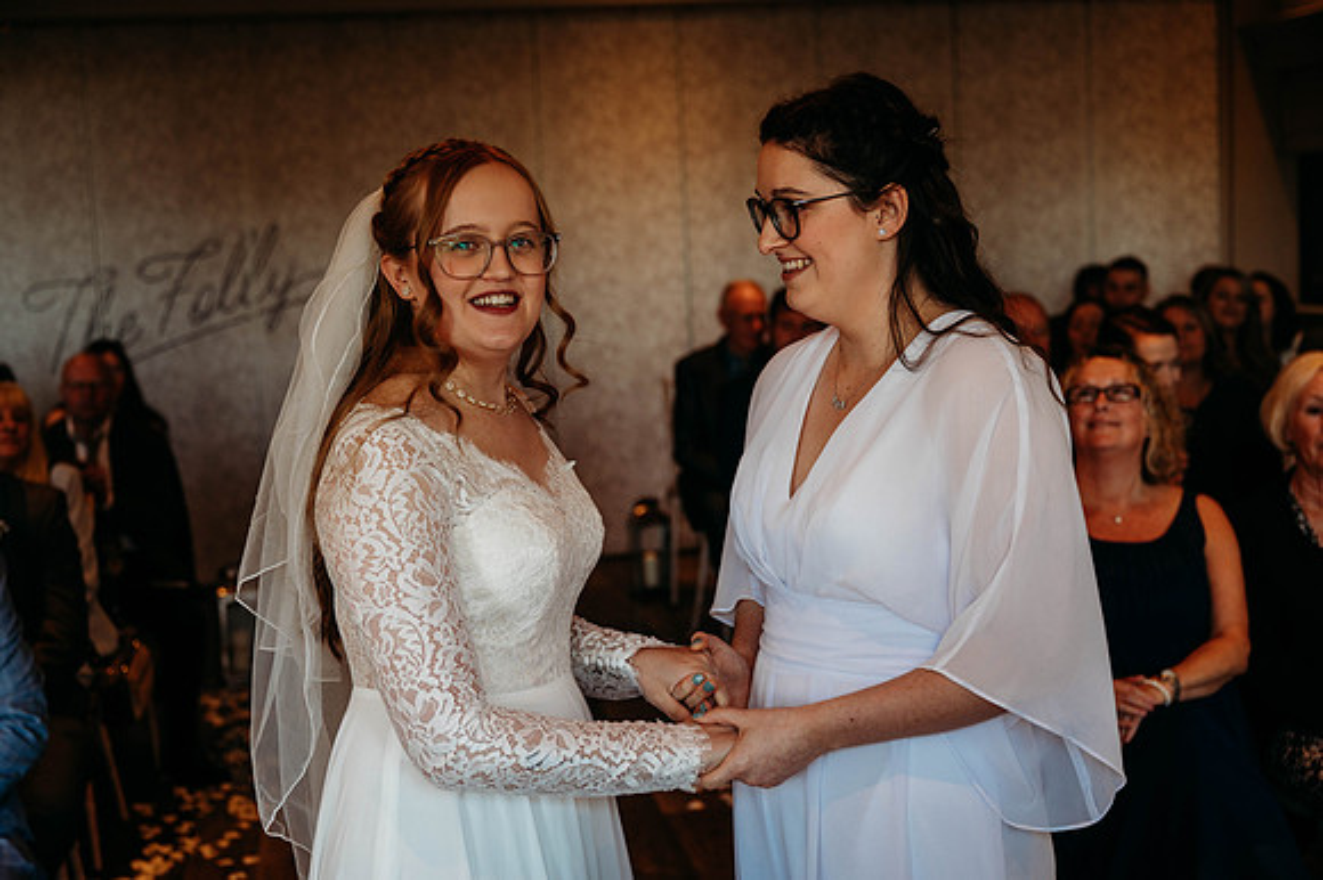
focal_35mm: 49
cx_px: 662
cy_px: 440
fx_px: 1800
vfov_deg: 27.5
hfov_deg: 40.4
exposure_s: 1/200
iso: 560
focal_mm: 49
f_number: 3.5
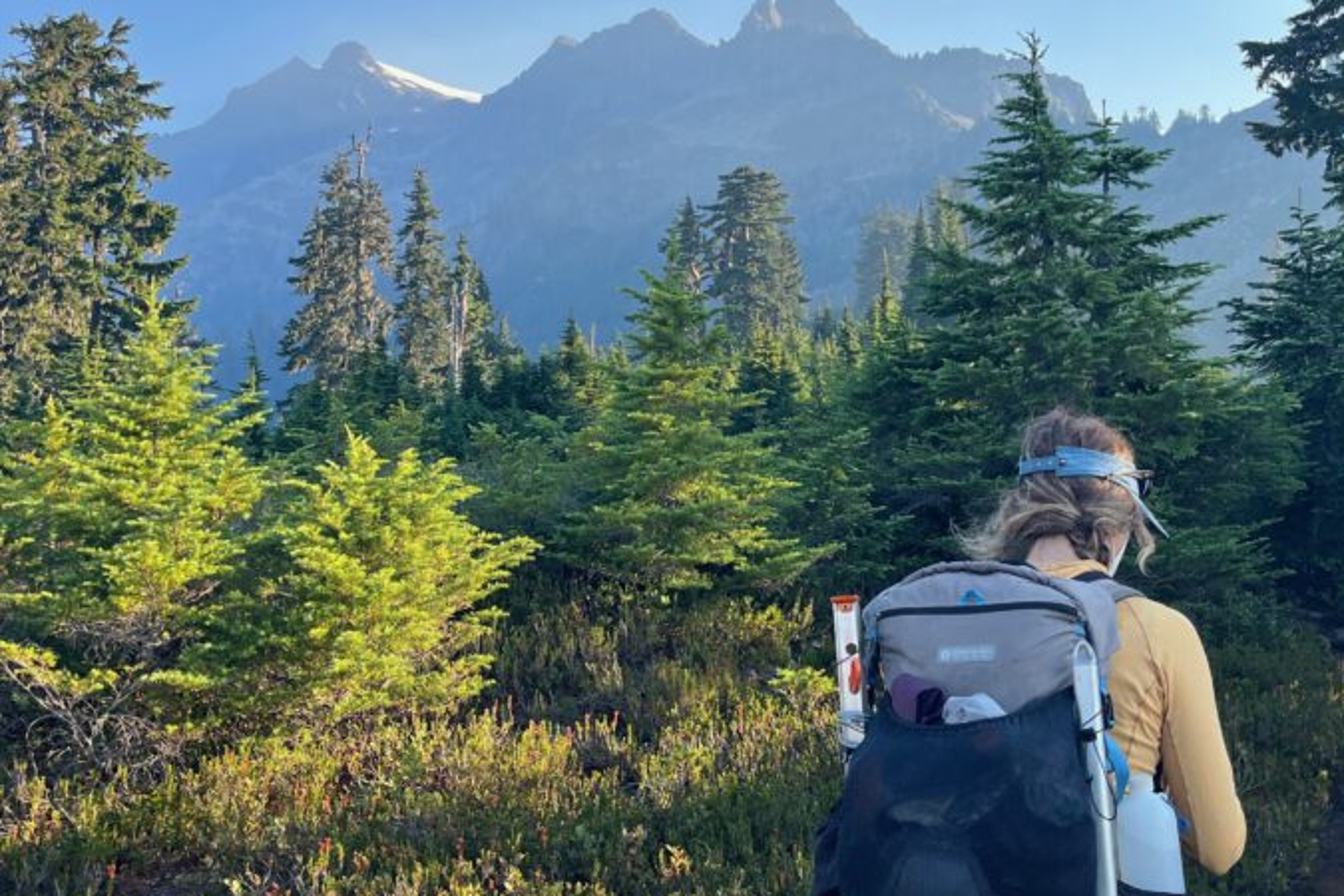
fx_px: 1531
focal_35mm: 41
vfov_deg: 32.6
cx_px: 733
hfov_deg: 47.4
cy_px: 382
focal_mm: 5.1
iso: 50
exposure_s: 1/1046
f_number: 1.6
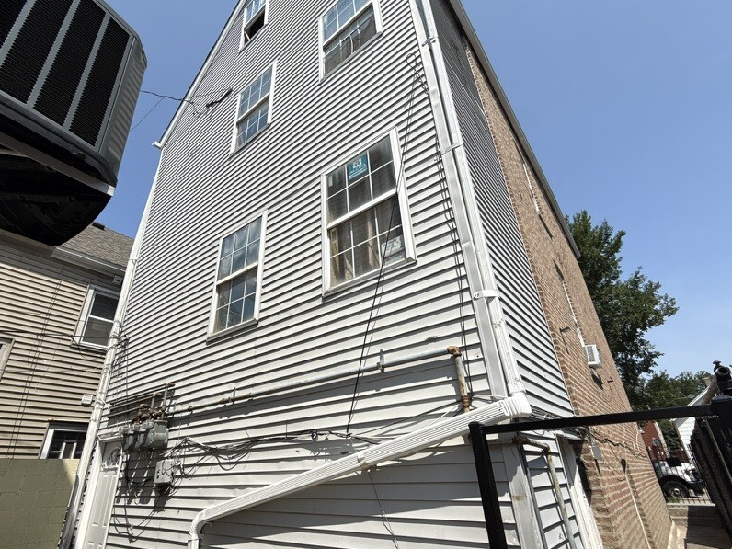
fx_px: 381
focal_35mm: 18
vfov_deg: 71.6
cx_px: 333
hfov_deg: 87.5
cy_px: 285
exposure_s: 1/3125
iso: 50
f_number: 2.2
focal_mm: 2.22
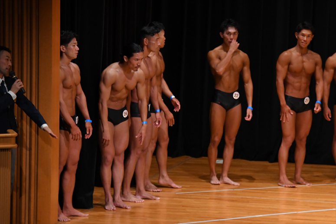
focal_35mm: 255
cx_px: 168
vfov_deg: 5.4
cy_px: 112
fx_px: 2379
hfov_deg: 8.1
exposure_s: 1/400
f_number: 5.6
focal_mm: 170
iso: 4000
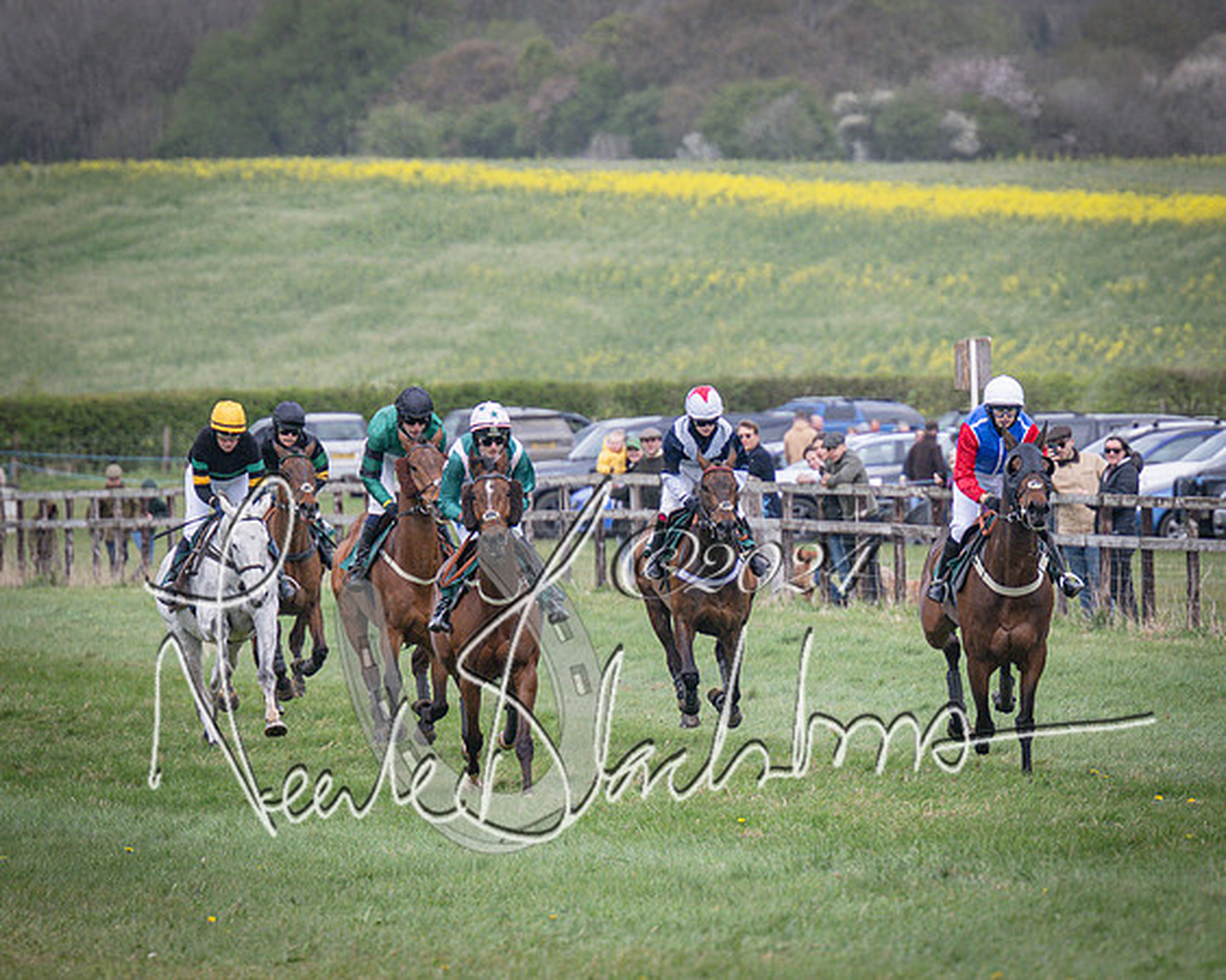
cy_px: 564
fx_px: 16757
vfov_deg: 3.3
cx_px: 865
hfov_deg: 4.2
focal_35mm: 462
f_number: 4
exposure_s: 1/2000
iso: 400
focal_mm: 185
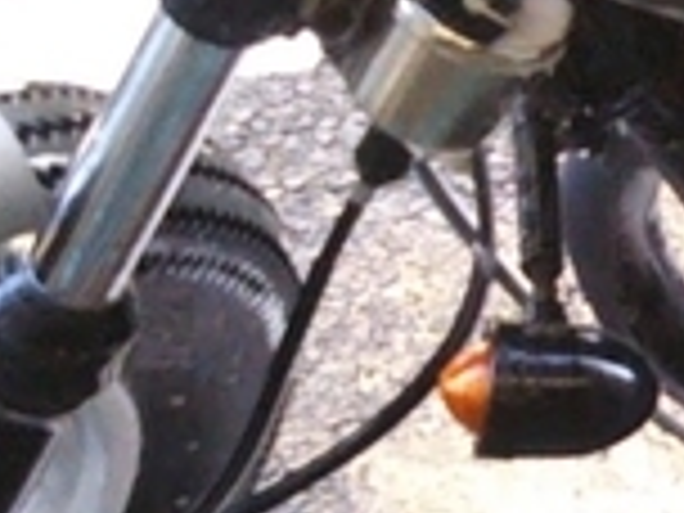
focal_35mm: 237
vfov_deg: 6.3
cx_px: 1296
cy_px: 50
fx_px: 4683
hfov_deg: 8.0
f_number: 2.2
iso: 142
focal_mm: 4
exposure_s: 1/62
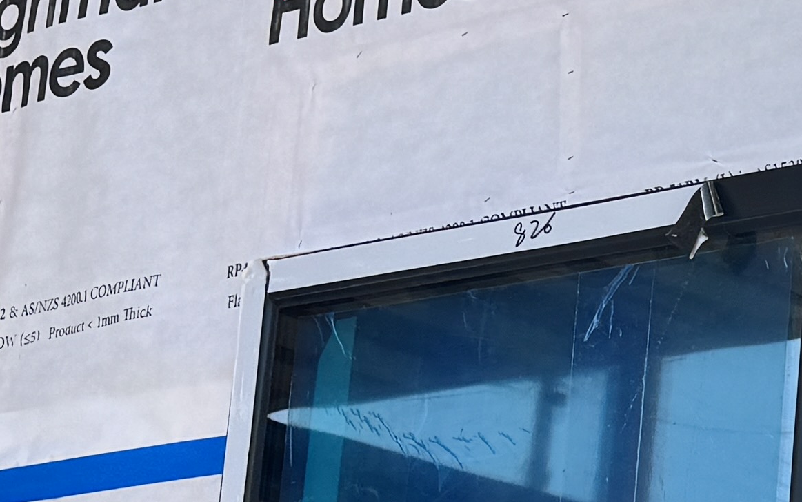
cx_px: 1230
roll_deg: -2.6
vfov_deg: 10.4
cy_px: 501
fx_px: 2732
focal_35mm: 125
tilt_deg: +13.4
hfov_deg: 15.3
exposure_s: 1/1818
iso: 80
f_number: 1.78
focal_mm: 6.76
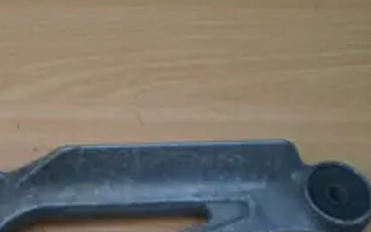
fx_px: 880
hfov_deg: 23.3
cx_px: 51
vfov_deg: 14.6
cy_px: 272
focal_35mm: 87
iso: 100
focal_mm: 6.3
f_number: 3.1
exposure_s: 1/30
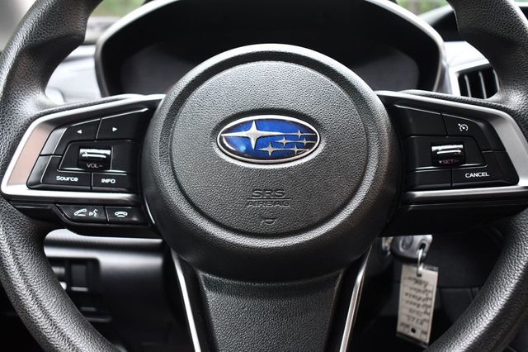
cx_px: 264
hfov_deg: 53.2
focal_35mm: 36
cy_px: 176
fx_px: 528
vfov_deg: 36.8
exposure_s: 1/125
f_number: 3.8
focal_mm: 24
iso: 1000
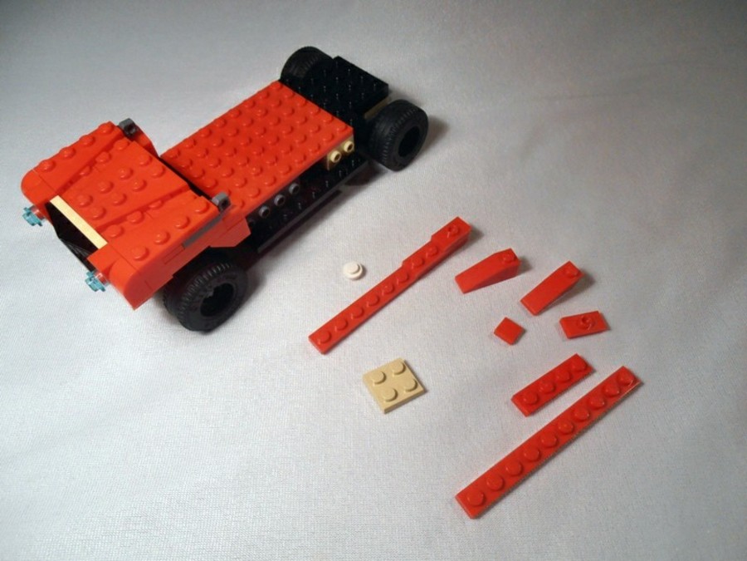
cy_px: 280
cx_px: 374
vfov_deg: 56.8
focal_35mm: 24
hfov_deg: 71.6
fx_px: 518
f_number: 3
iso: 80
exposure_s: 1/60
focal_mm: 4.2
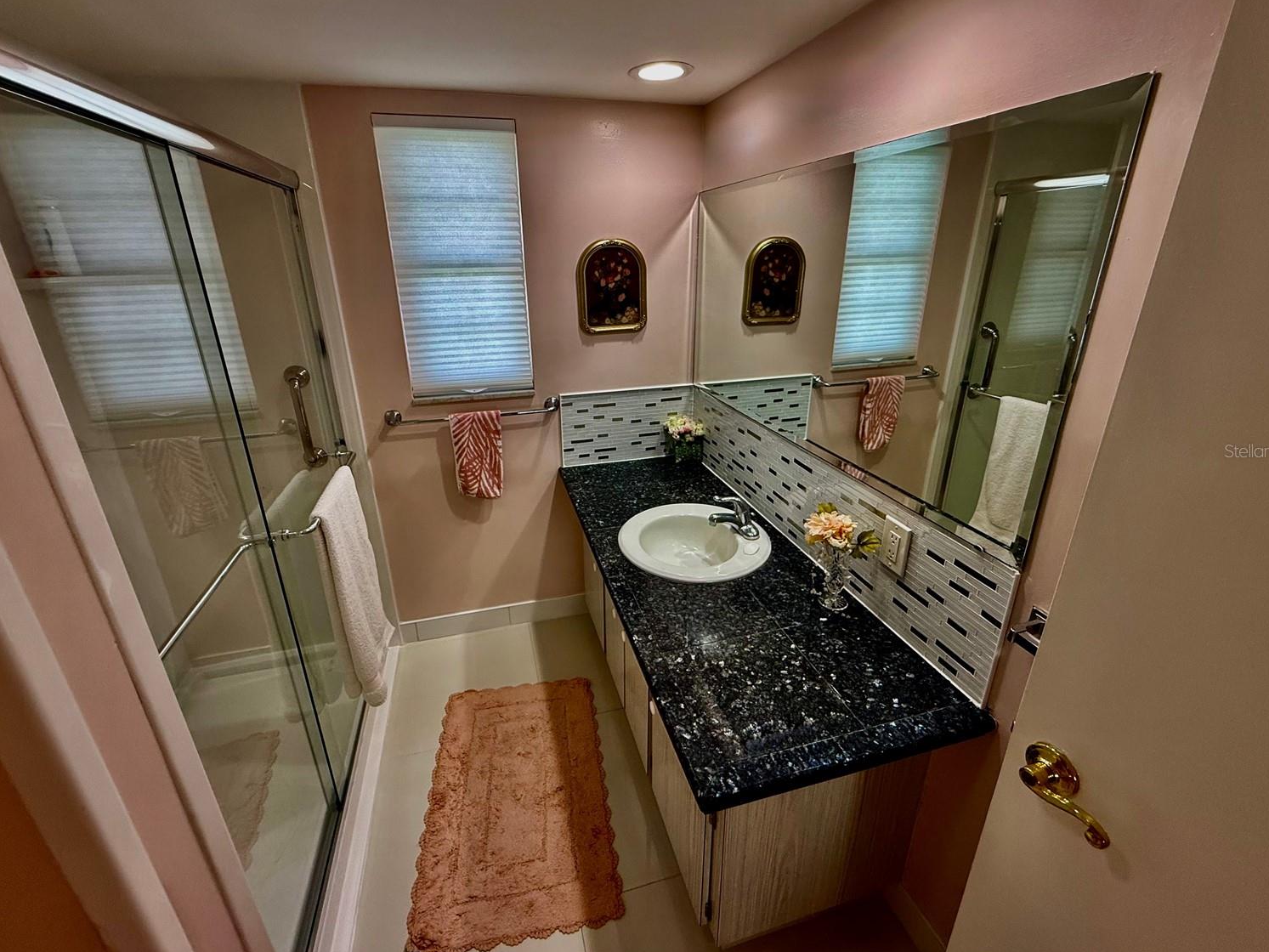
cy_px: 450
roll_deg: +0.9
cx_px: 625
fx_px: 550
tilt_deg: -19.1
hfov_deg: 98.2
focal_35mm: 15
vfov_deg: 81.7
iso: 125
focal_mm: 2.22
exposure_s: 1/120
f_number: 2.2
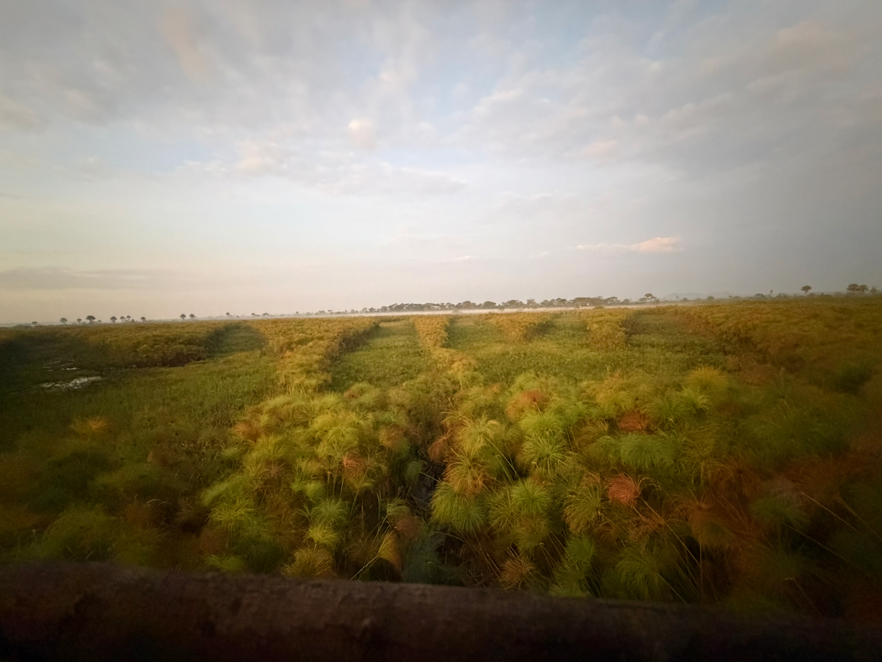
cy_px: 331
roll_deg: +2.3
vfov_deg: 85.7
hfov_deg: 102.1
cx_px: 441
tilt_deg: -4.2
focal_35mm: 14
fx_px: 357
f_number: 2.2
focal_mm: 2.22
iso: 1250
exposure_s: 1/50
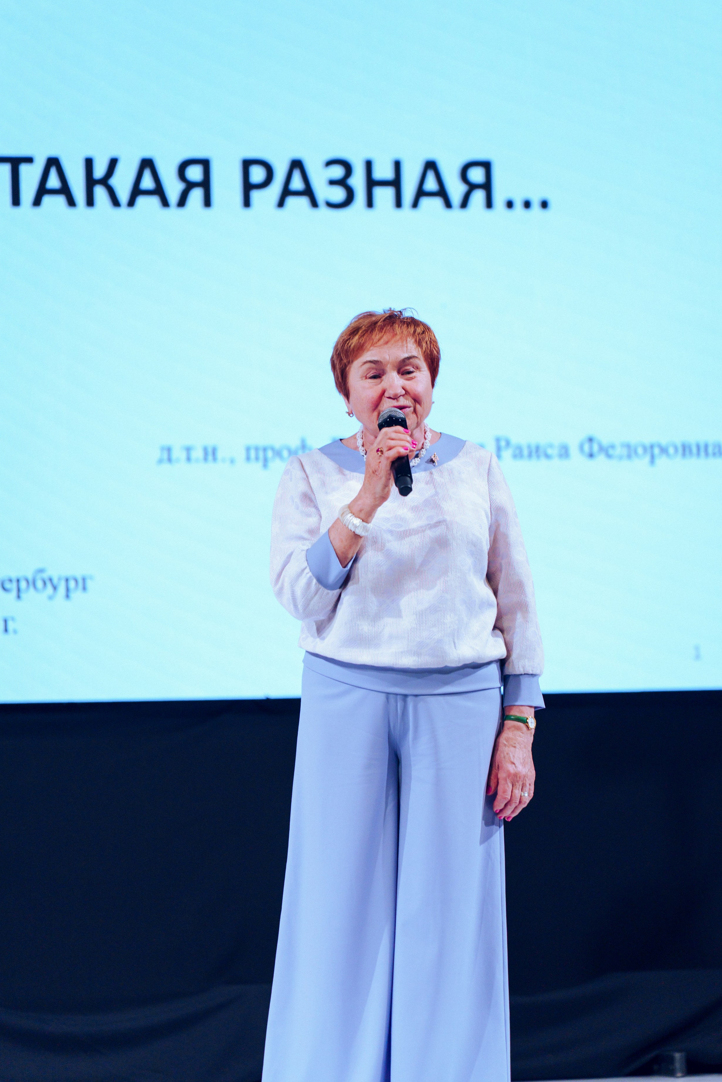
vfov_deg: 12.4
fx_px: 4994
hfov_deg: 8.3
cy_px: 525
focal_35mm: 166
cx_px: 381
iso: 200
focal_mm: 150
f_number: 2.8
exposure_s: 1/200
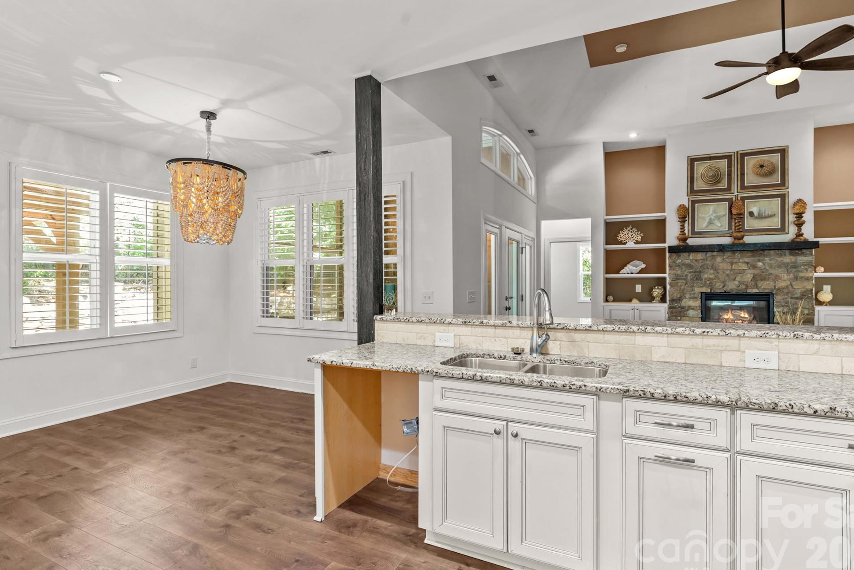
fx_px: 403
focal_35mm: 17
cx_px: 448
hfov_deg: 93.2
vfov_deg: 70.4
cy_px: 281
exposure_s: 1.3
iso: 100
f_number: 8
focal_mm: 16
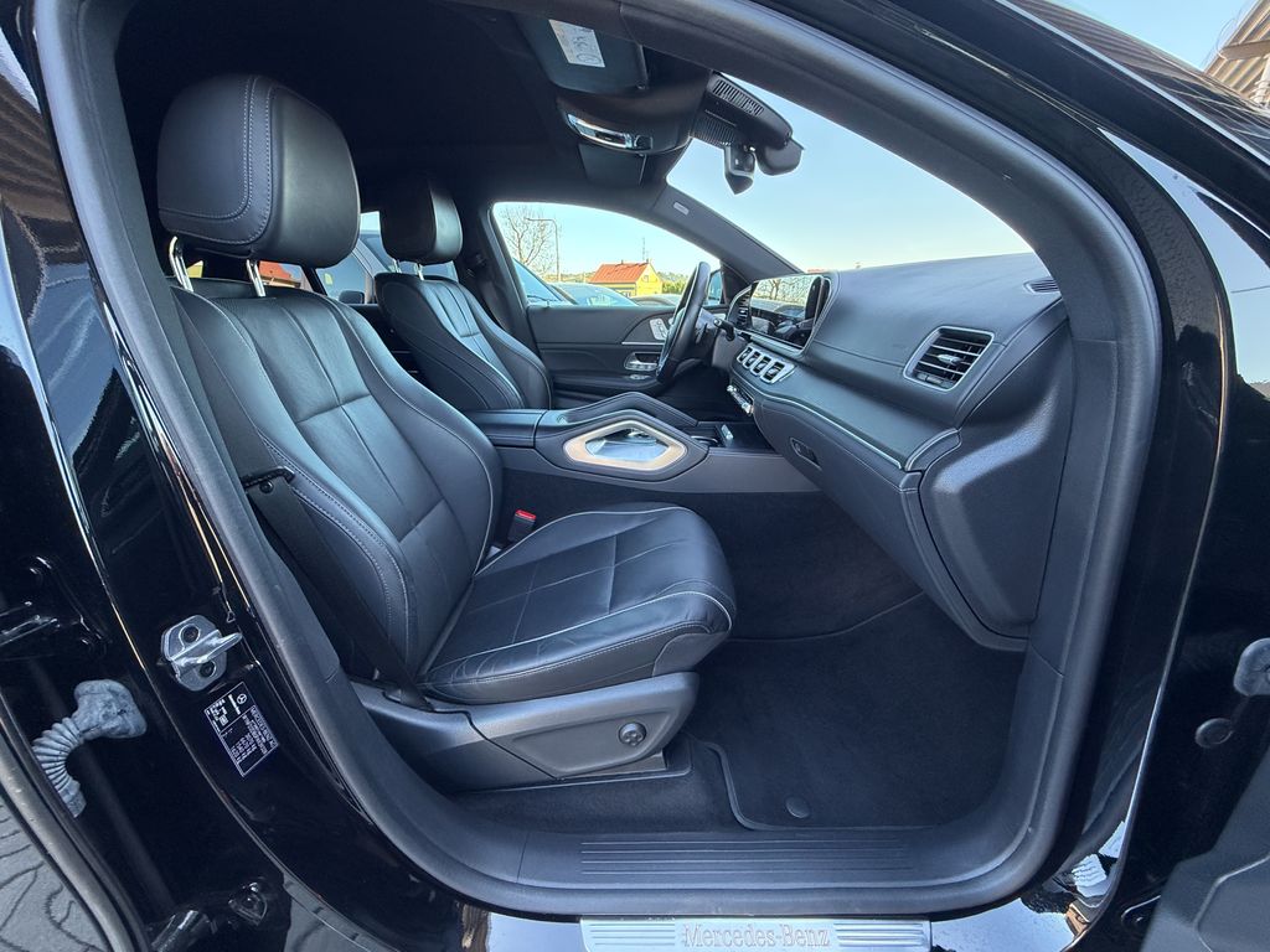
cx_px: 635
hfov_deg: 102.1
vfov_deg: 85.7
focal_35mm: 14
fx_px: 514
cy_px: 476
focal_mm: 2.22
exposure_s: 1/113
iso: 320
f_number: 2.2
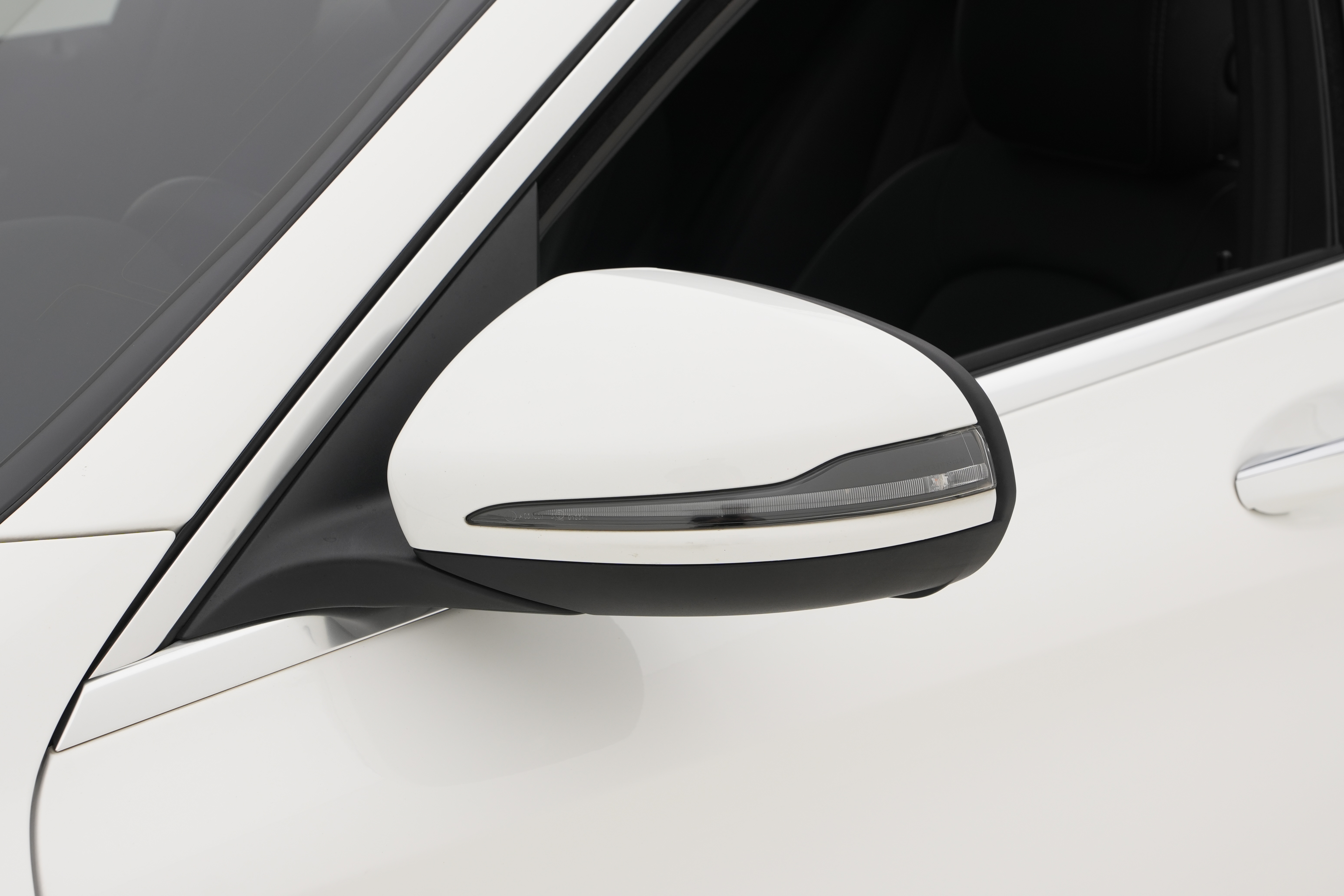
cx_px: 672
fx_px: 2968
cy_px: 448
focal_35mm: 80
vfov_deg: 17.2
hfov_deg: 25.5
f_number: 7.1
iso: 200
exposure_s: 1/80
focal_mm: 53
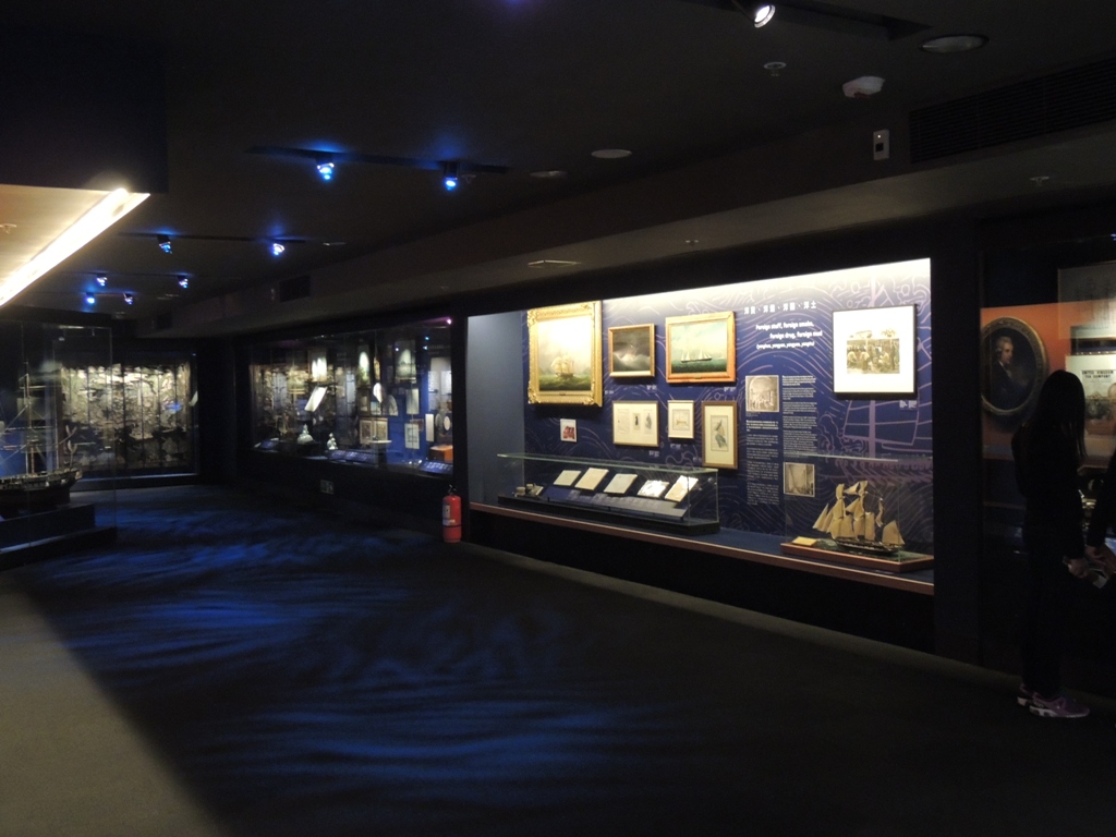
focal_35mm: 35
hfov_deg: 52.6
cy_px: 418
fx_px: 1128
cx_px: 558
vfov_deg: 40.7
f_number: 3.3
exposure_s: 1/6
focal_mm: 6.2
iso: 800
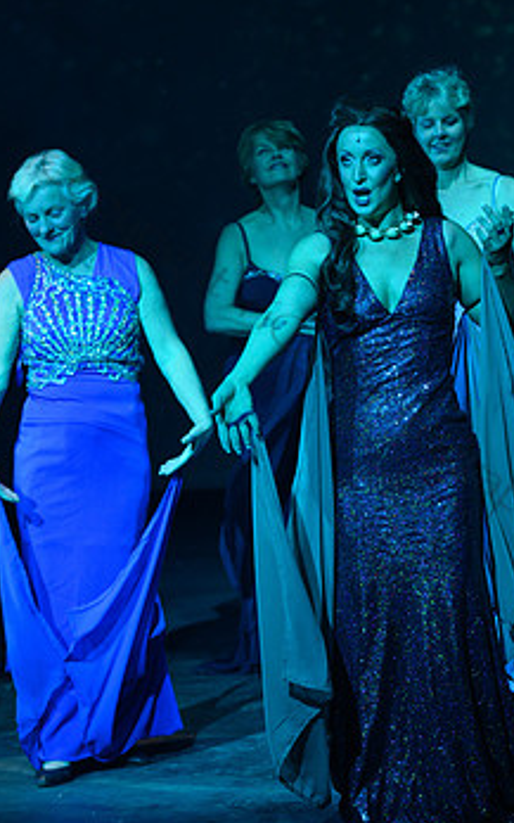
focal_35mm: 132
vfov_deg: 15.8
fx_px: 2957
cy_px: 358
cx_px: 325
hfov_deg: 9.9
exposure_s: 1/160
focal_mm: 100
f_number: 3.5
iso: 1250
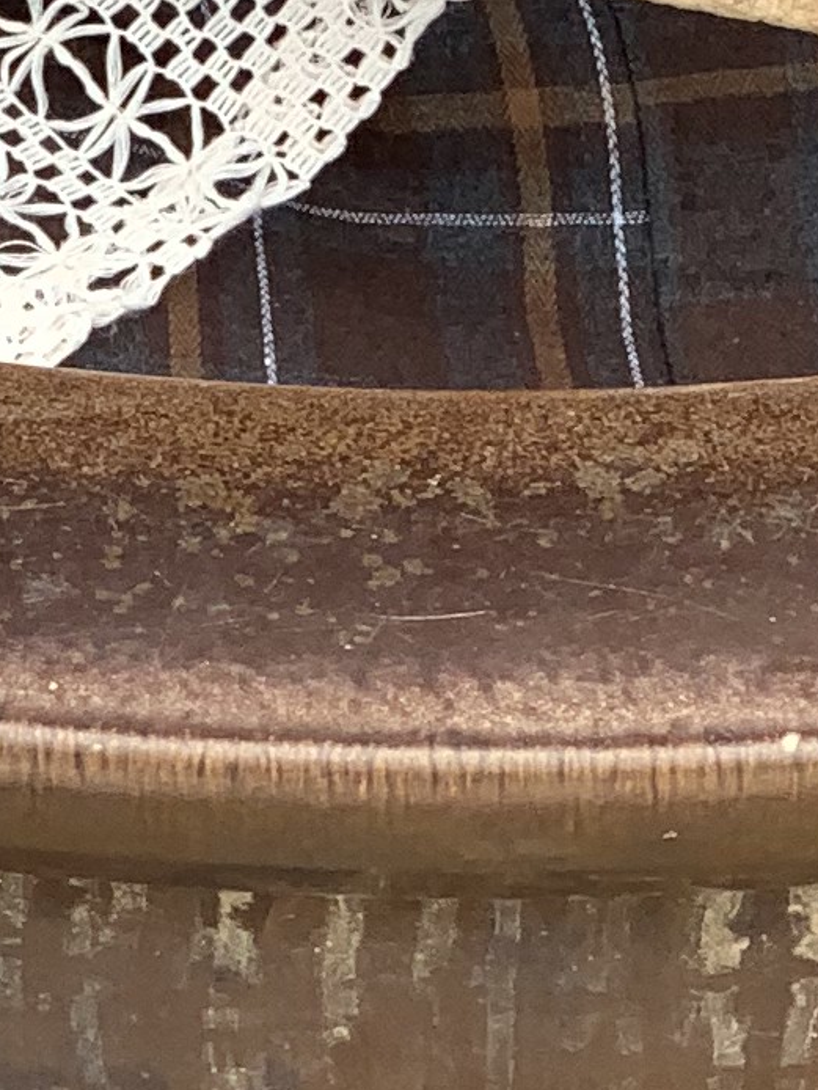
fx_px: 9509
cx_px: 250
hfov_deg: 4.9
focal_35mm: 302
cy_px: -1288
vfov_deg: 6.3
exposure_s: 1/141
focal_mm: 6
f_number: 2.4
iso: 16
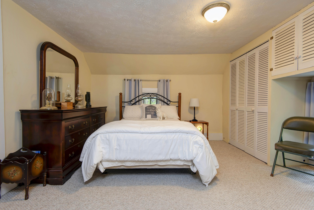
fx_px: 140
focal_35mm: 16
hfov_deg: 96.7
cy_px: 105
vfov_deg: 73.8
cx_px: 157
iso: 200
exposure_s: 1/8
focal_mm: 16
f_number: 6.7
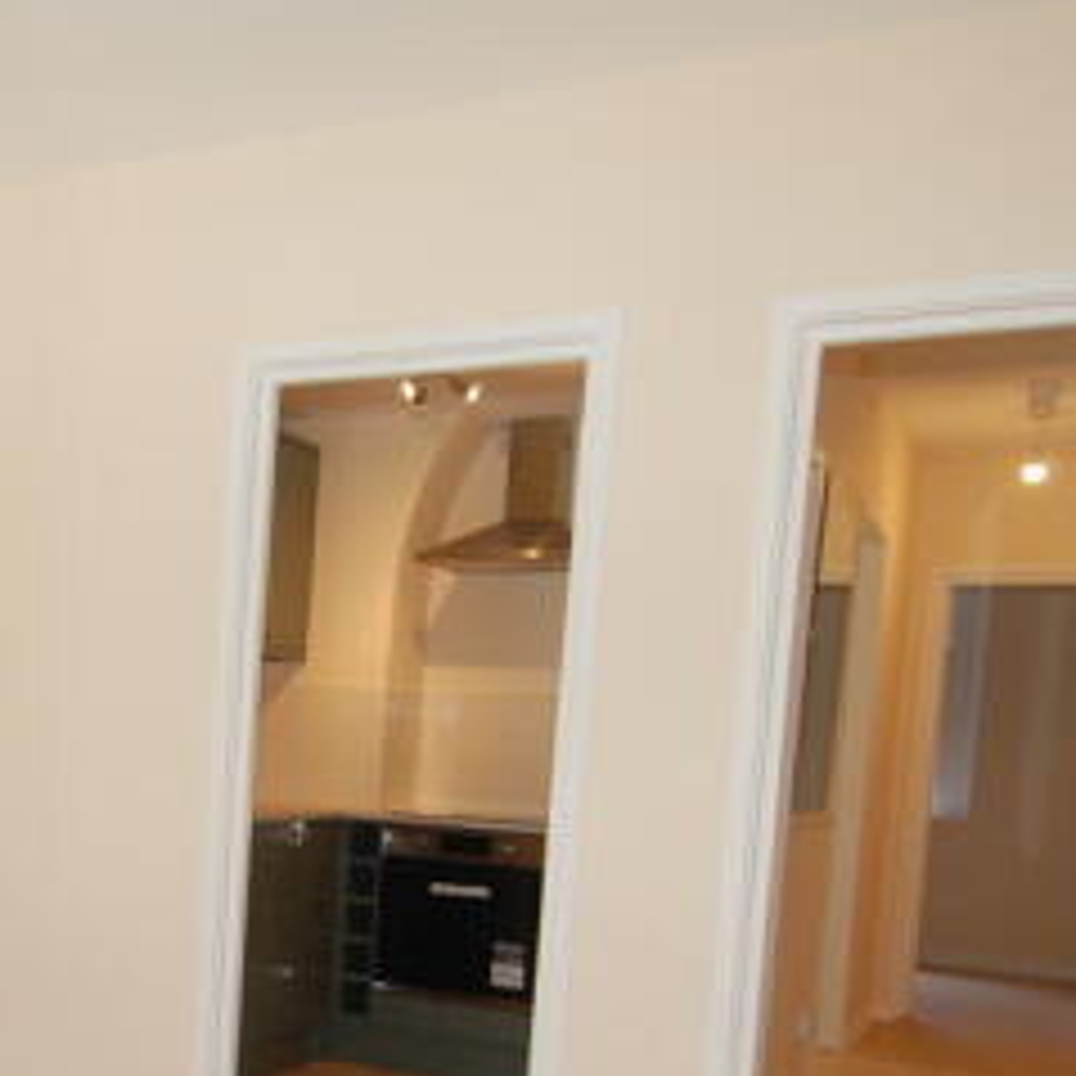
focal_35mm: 42
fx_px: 1477
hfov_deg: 36.9
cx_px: 68
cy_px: 853
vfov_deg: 38.6
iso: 400
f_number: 5
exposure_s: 1/100
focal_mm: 12
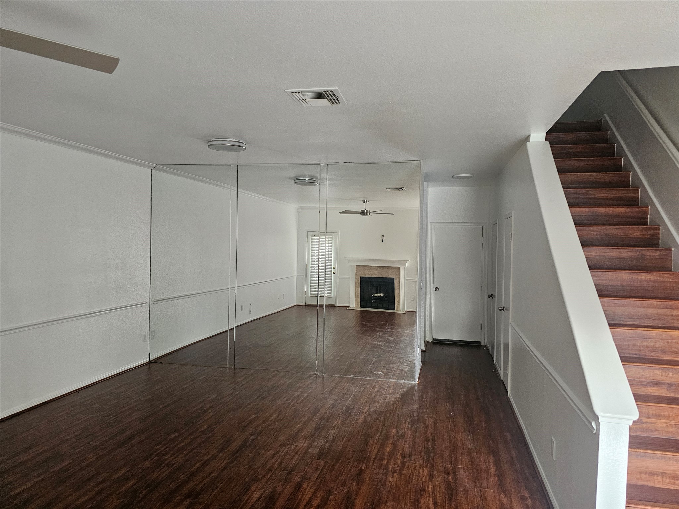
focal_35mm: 23
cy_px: 254
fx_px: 451
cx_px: 340
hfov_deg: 73.9
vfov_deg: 58.9
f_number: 1.7
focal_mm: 6.3
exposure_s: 1/120
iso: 800
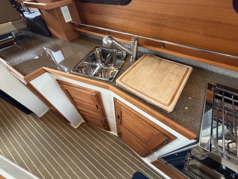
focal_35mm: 14
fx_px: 96
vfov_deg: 85.7
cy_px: 90
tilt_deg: -50.3
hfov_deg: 102.1
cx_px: 119
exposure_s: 1/70
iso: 320
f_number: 2.2
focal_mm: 2.22
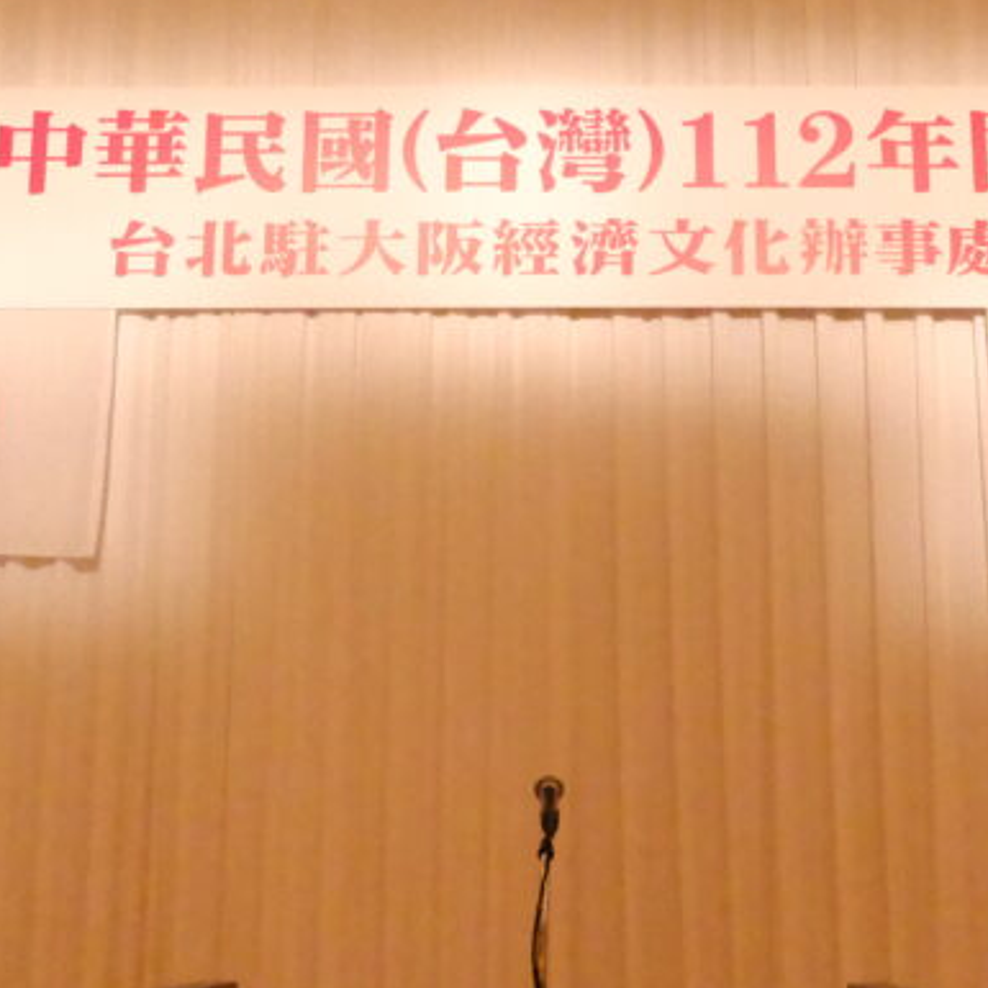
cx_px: 559
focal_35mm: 61
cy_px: 336
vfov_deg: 28.0
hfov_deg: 28.1
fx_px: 1970
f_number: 4.2
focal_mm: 24.3
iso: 51200
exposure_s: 1/4000
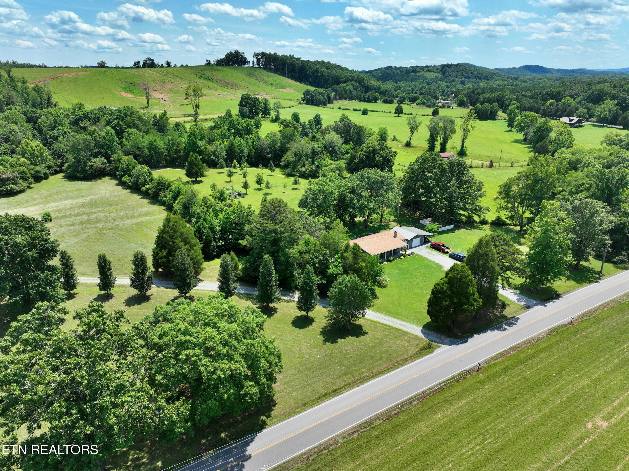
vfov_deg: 56.8
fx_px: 436
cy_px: 236
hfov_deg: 71.6
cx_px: 314
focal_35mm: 24
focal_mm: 12.29
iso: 140
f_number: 2.8
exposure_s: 1/2500
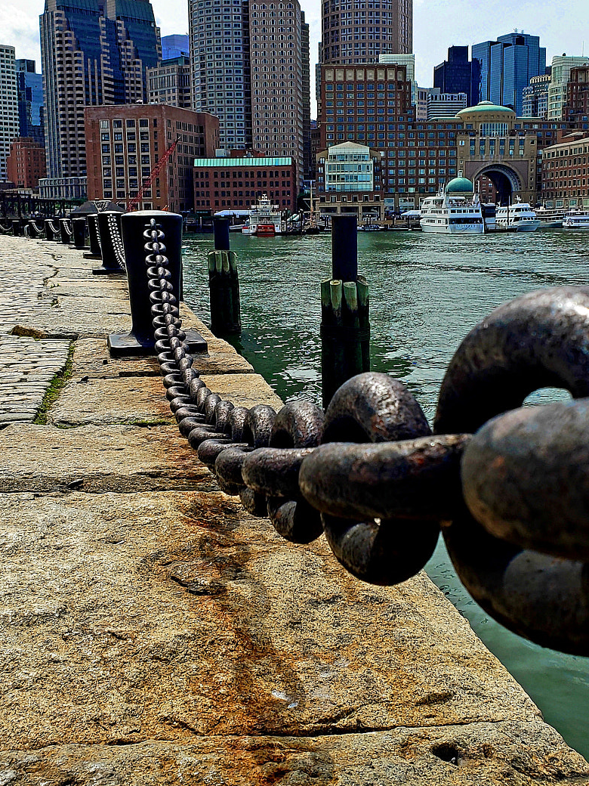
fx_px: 907
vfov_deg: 46.6
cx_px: 331
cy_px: 327
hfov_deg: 35.9
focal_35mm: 40
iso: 50
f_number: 2.4
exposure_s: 1/882
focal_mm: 4.3
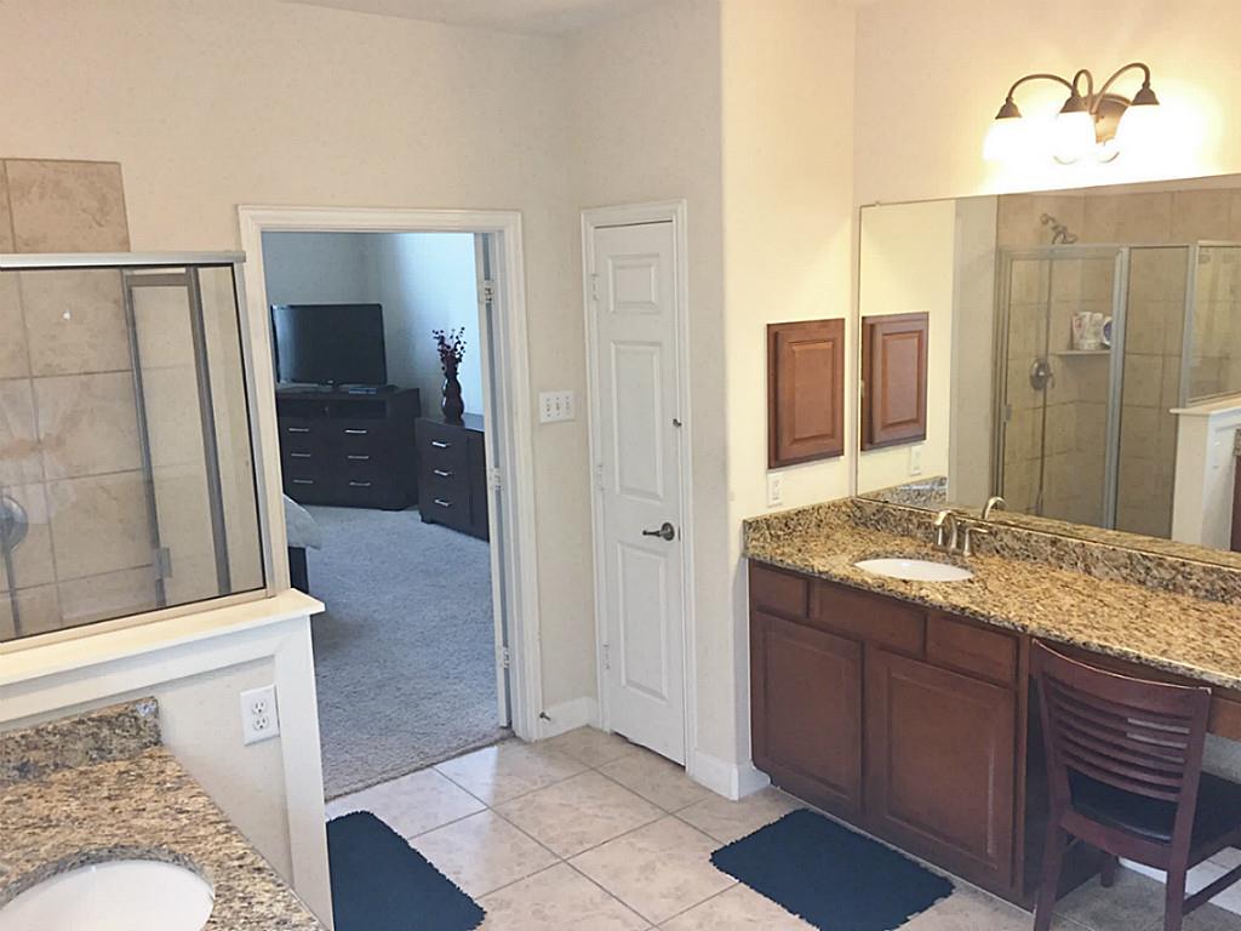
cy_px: 466
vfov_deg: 48.2
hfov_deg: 61.7
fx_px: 1040
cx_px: 620
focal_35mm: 29
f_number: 2.2
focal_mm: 4.15
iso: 50
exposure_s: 1/30
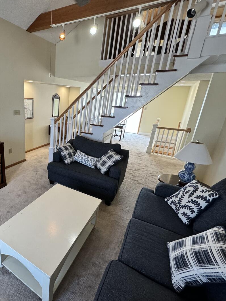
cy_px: 151
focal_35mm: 19
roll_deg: -2.3
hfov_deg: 63.6
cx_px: 50
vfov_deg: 84.7
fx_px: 165
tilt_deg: -18.0
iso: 250
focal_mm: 2.22
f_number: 2.2
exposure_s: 1/120
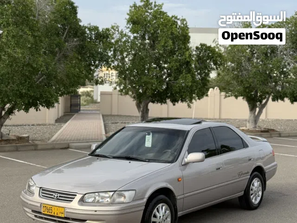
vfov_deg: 30.3
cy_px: 112
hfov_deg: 39.7
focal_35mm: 48
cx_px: 148
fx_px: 412
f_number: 1.78
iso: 80
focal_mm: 6.76
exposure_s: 1/1838
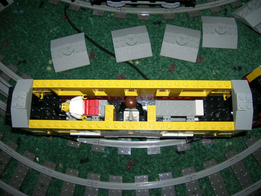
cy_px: 98
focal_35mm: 34
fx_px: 256
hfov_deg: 54.0
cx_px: 130
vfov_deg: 41.8
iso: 50
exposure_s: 1/60.1
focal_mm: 5.7
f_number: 2.9
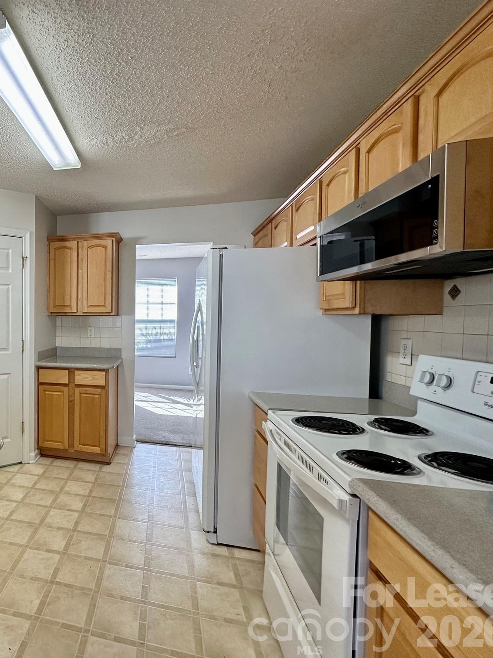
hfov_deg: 60.0
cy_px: 327
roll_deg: -0.6
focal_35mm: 19
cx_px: 64
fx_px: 361
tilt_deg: -1.1
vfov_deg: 84.7
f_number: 2.2
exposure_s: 1/120
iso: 125
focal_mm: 2.22
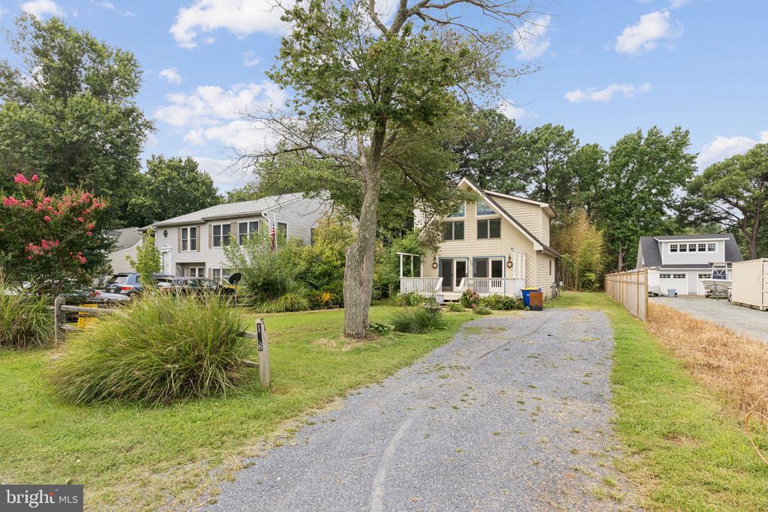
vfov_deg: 70.5
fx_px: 363
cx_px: 384
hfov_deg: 93.3
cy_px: 256
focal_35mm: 17
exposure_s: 1/200
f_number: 9
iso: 160
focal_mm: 11.7
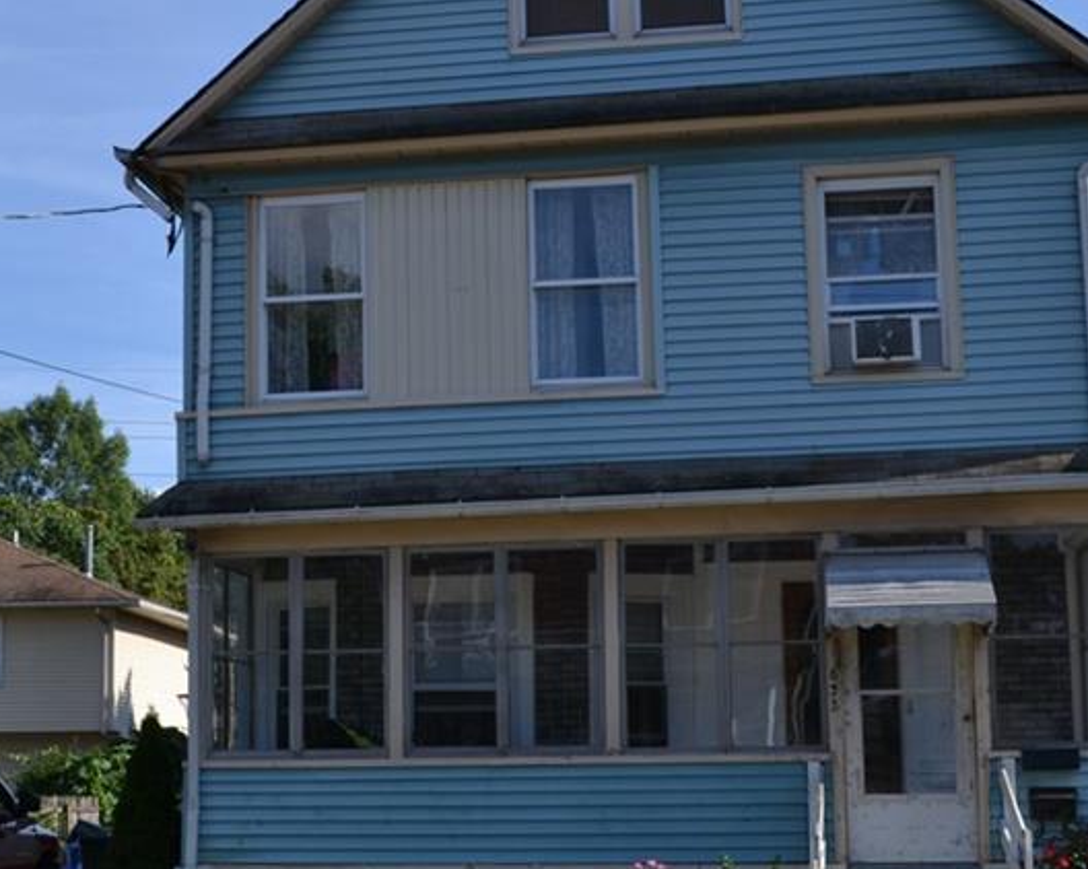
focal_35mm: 71
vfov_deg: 21.5
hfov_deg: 26.6
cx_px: 363
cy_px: 437
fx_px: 2285
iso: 100
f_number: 7.1
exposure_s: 1/200
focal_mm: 26
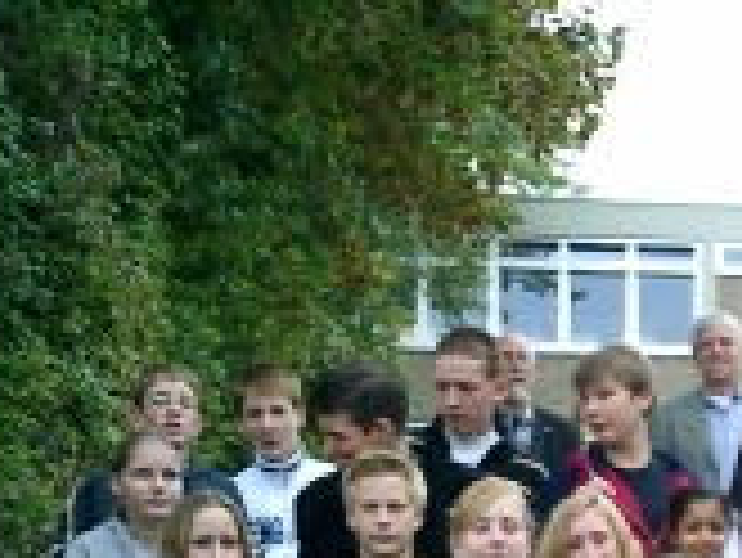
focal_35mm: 116
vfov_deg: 12.1
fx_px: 2488
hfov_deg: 15.6
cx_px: 1131
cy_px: 864
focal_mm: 7.5
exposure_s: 1/160
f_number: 3.2
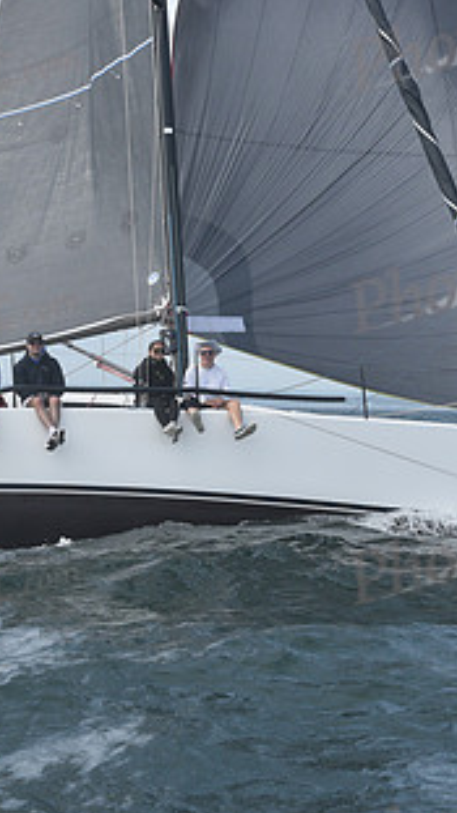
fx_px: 2951
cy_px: 438
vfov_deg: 15.7
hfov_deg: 8.9
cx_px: 217
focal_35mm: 137
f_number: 5.6
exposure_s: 1/1250
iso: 200
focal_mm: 70
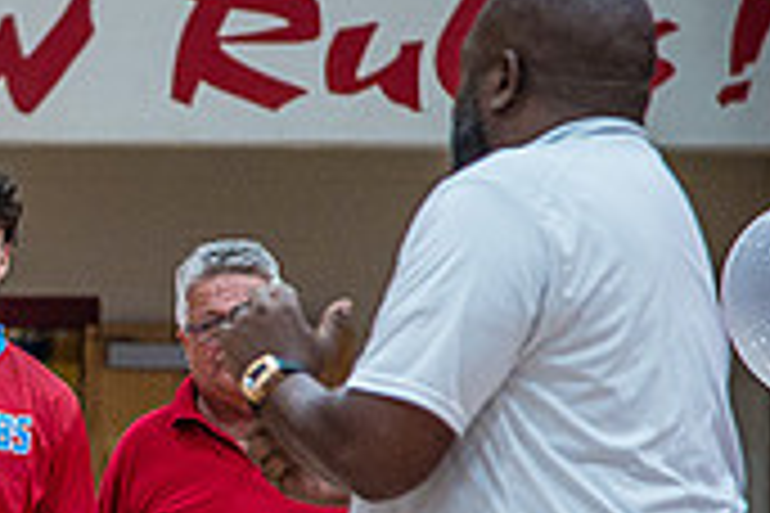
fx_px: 8726
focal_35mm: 408
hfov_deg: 5.0
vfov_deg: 3.4
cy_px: 378
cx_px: -320
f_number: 4
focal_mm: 120
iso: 2000
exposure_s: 1/320
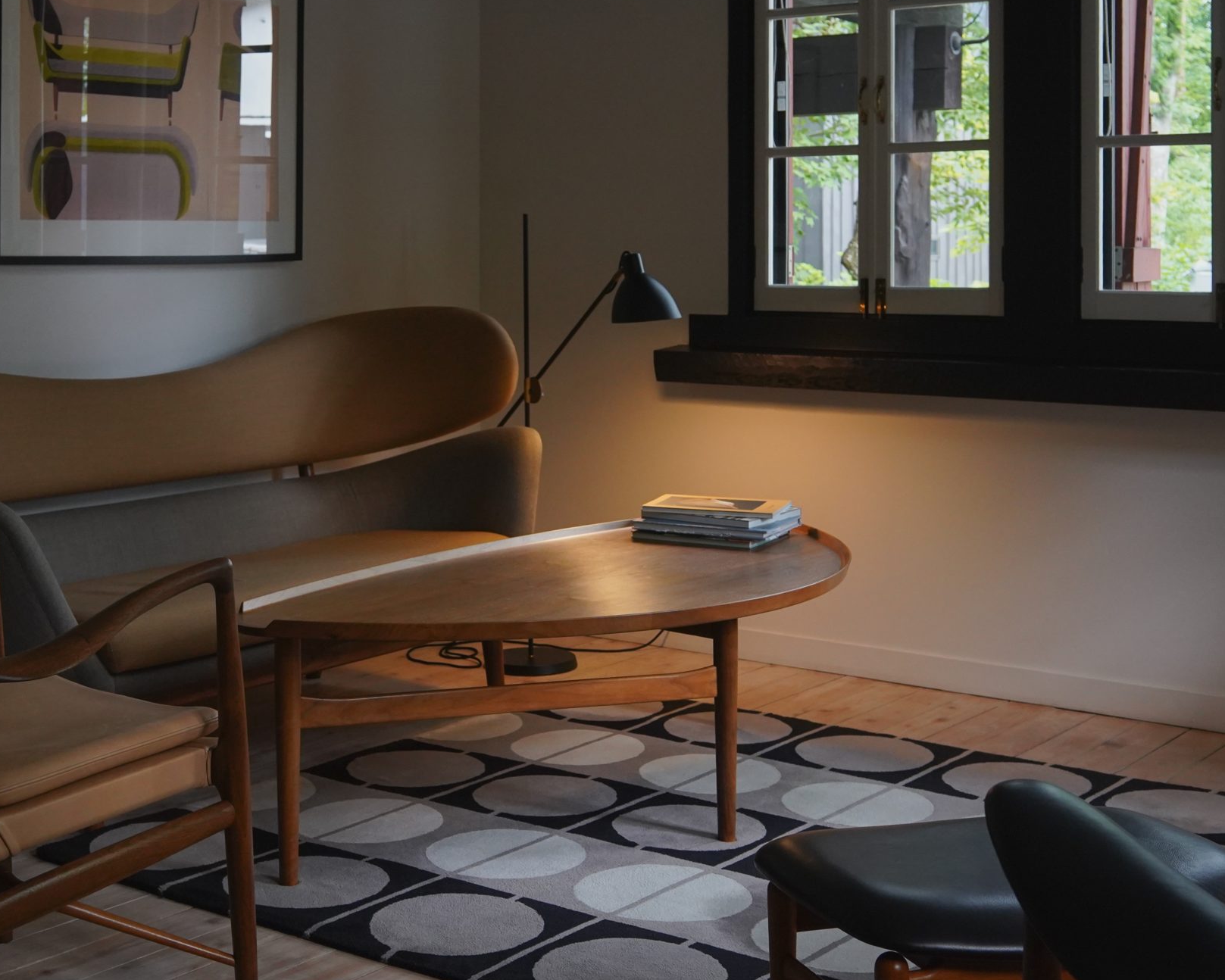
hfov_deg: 35.8
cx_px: 452
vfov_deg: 29.1
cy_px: 429
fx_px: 1886
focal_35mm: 52
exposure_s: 1/125
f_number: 6.3
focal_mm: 35
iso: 2500
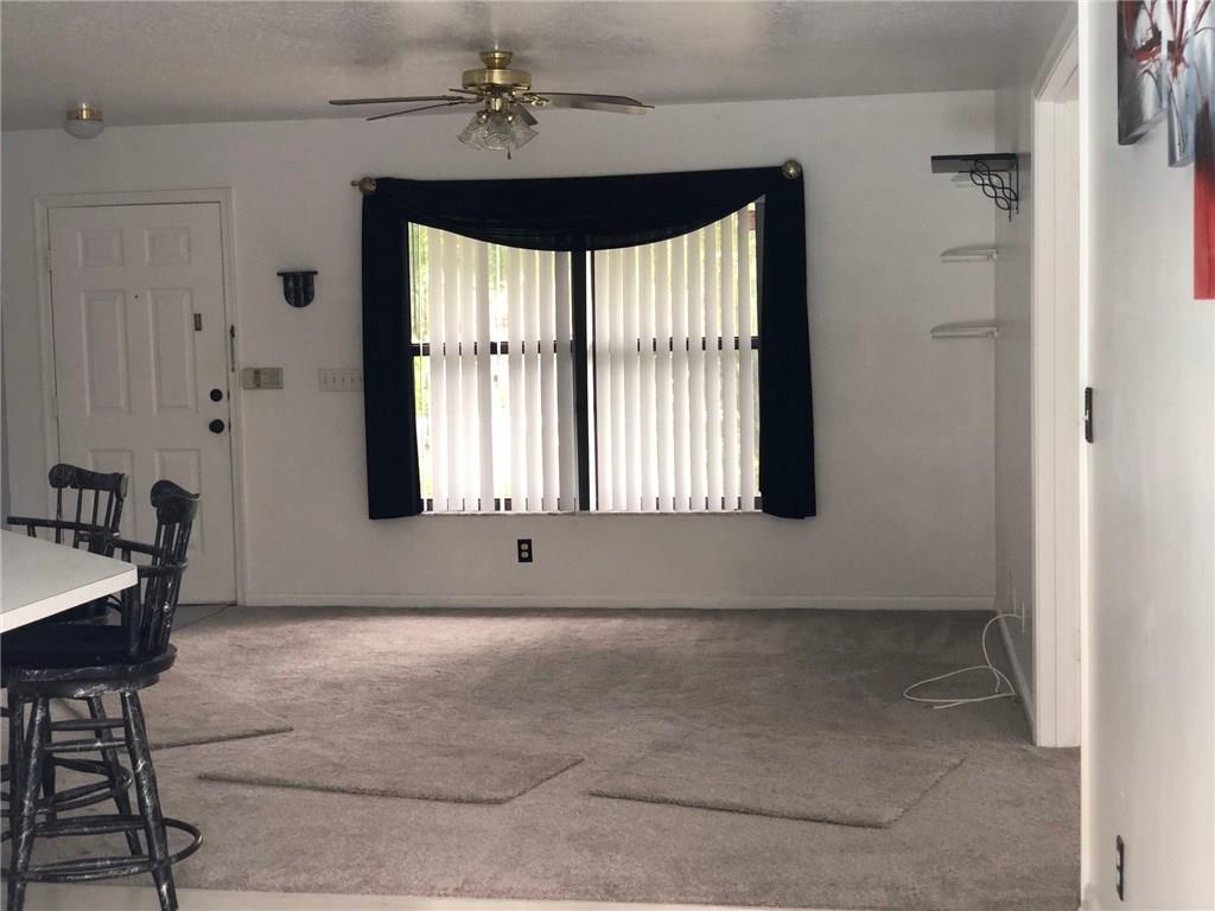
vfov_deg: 28.0
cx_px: 608
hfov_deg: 36.8
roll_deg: +1.7
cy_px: 456
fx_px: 1825
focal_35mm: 52
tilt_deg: -4.1
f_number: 2.4
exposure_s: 1/60
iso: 64
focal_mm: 6
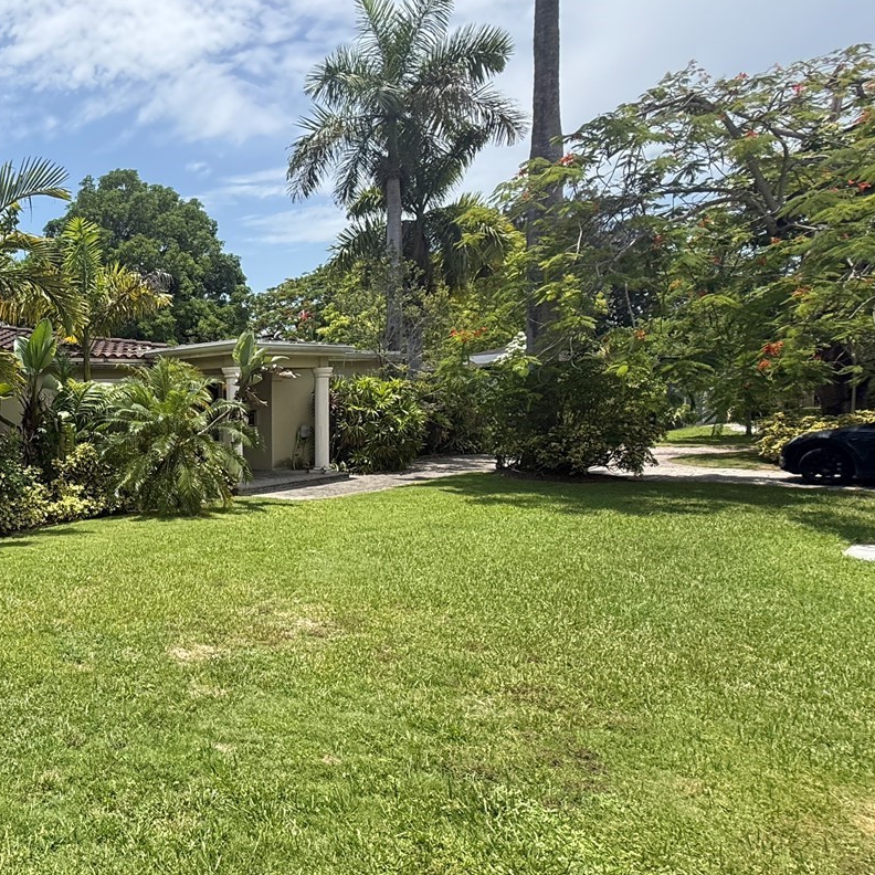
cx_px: 60
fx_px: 715
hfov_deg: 53.5
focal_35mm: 25
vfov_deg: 62.8
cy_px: 477
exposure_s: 1/1087
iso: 50
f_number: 2.2
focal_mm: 2.22
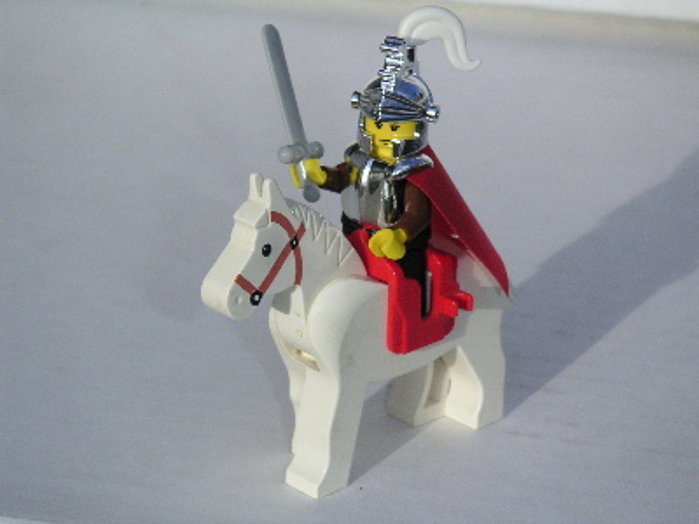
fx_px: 2241
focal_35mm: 111
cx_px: 350
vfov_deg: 13.3
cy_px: 262
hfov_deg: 17.7
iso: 160
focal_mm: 17.1
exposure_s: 1/350
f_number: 8
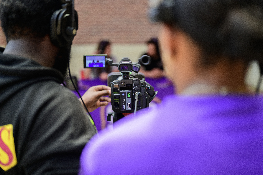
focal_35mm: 50
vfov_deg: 27.0
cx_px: 132
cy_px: 88
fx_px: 365
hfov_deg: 39.6
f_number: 1.8
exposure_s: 1/640
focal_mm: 50
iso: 400
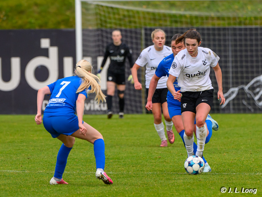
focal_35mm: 695
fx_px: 5264
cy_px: 74
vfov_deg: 2.1
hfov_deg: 2.9
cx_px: 188
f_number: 6.3
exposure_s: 1/1000
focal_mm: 400
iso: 1100
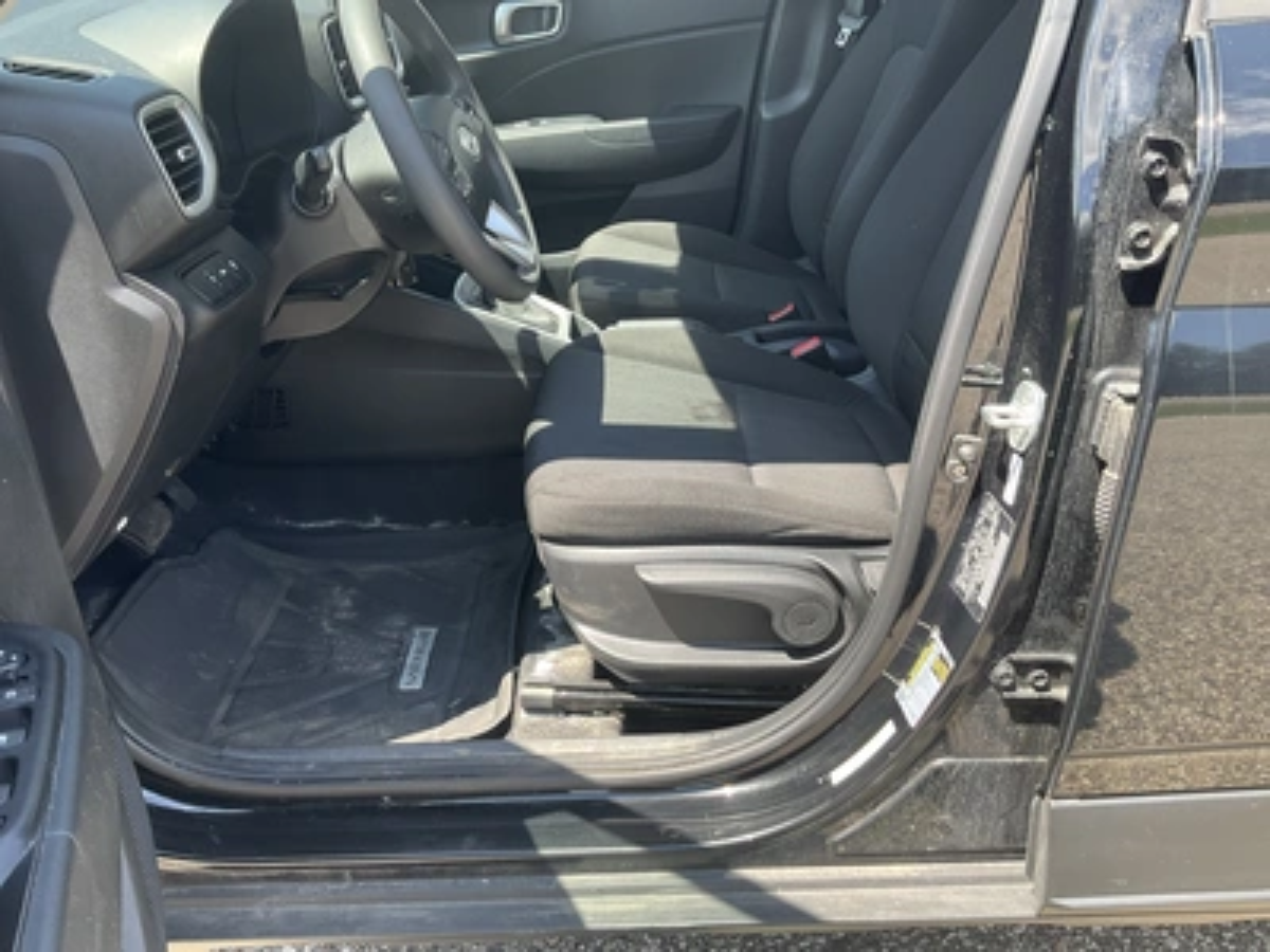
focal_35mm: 29
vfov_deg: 48.2
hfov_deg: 61.7
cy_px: 476
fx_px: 1064
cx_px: 635
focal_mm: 3
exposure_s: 1/125
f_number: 1.8
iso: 20
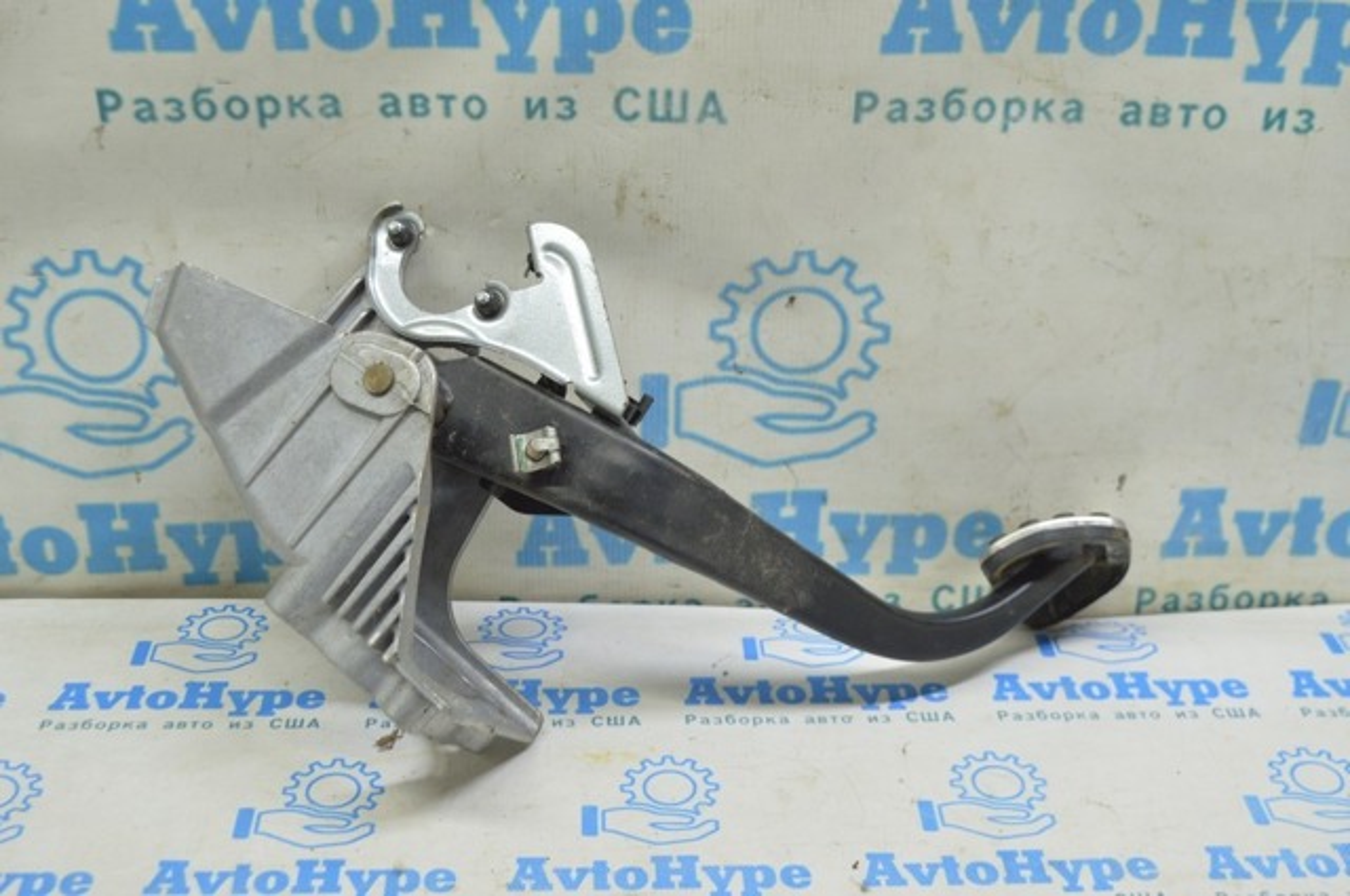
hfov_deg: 41.2
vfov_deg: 28.0
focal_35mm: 48
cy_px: 448
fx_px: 1798
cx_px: 675
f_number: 5.6
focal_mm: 32
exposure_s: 1/20
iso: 400
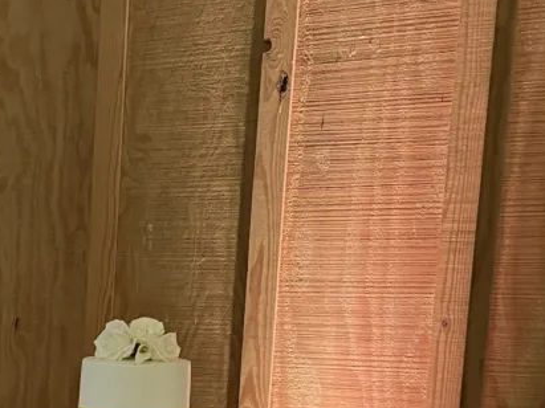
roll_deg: +1.4
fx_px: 1196
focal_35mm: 76
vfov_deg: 18.7
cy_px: 444
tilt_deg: -10.1
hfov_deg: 22.0
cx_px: -232
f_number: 1.5
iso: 500
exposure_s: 1/40
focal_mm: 5.7
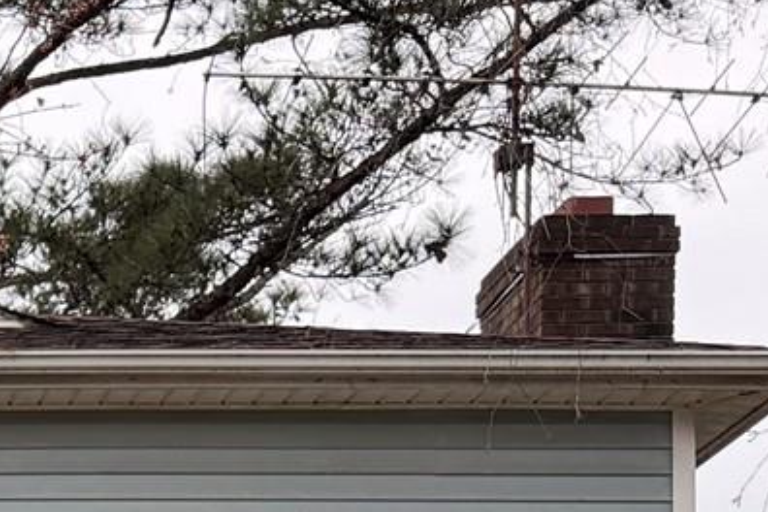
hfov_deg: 13.4
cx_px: -822
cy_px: 1016
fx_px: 2752
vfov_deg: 9.9
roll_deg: -2.9
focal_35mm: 129
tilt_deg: +2.9
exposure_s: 1/2053
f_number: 1.78
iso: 100
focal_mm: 6.76
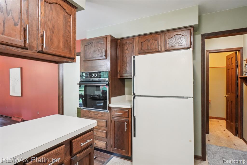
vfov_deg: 67.3
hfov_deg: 90.0
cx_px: 124
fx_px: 123
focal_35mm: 18
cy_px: 82
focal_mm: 12
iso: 4000
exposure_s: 1/30
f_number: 8
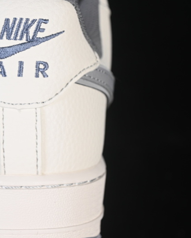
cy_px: 119
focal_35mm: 106
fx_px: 749
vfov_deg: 18.1
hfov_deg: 14.4
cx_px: 12
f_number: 7.1
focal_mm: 50
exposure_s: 1/80
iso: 160
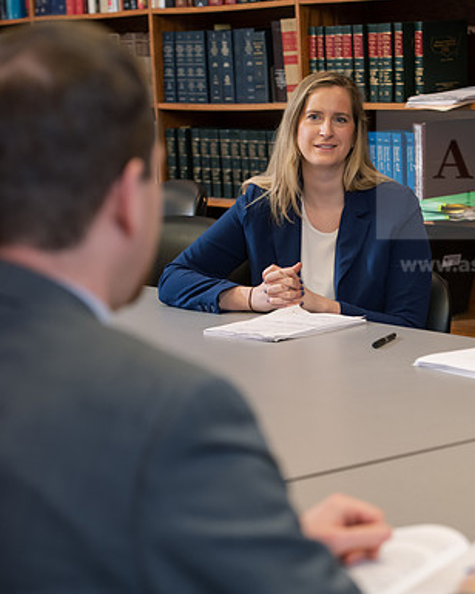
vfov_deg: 19.4
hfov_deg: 15.5
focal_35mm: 99
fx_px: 1740
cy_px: 297
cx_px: 330
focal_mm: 70
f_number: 4
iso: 1250
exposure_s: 1/125
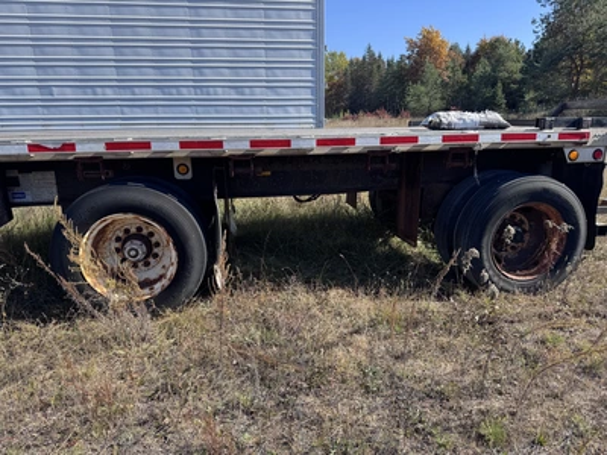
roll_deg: +0.7
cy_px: 228
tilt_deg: -13.8
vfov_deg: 56.8
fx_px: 421
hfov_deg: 71.6
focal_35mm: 24
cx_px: 304
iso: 80
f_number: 1.78
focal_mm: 6.76
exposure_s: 1/1597
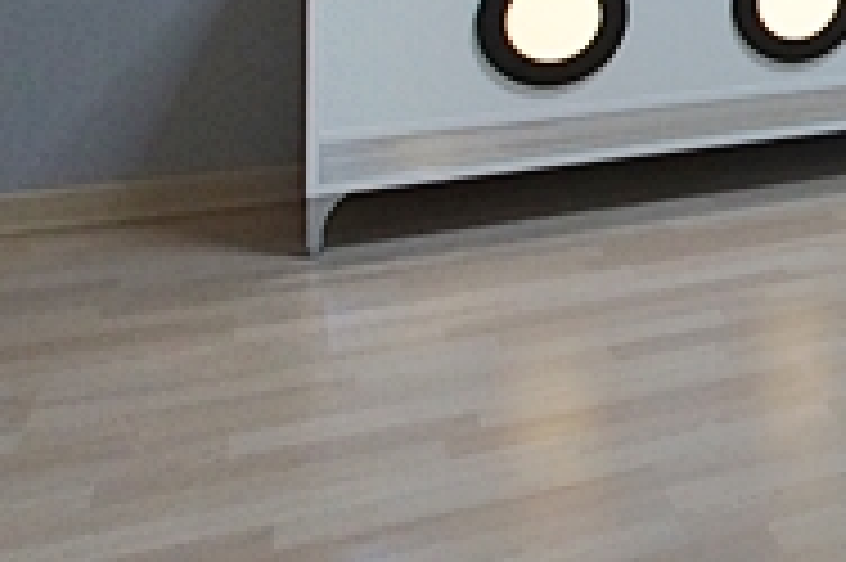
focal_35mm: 70
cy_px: -256
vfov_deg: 17.6
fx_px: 1646
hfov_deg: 22.0
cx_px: 1377
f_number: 9
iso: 800
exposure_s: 1/40
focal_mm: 11
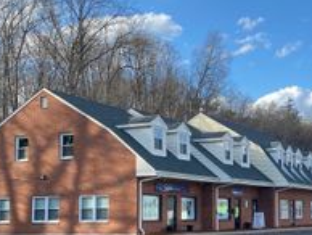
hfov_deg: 28.0
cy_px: 192
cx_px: 275
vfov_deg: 21.7
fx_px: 605
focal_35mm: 67
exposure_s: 1/1218
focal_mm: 4.25
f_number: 1.8
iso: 32
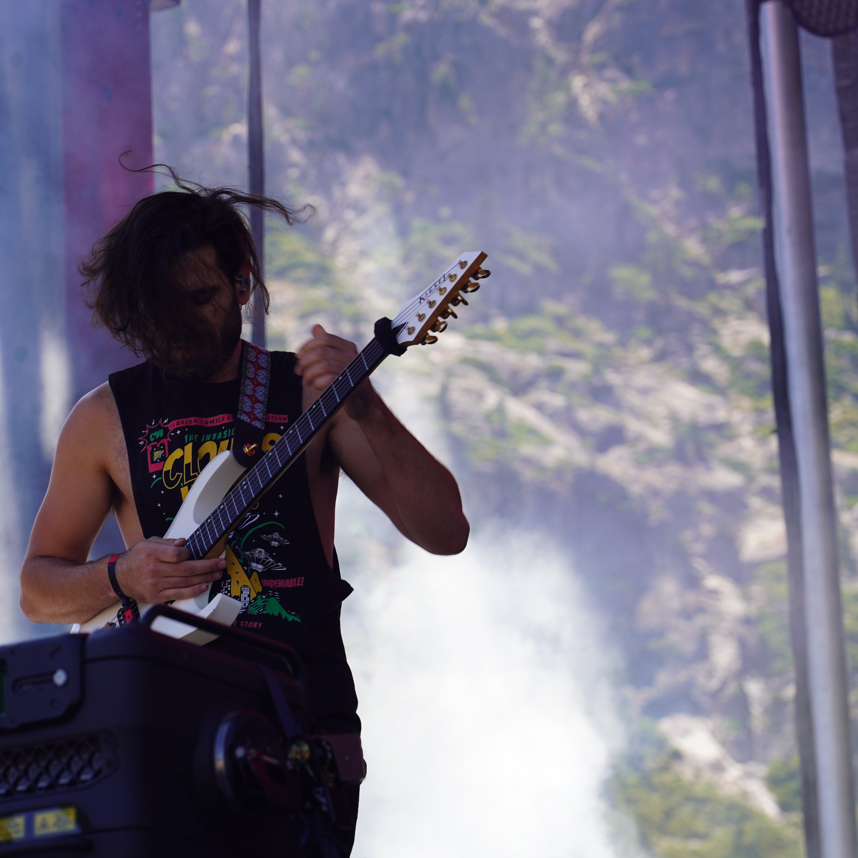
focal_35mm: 134
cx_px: 257
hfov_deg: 13.0
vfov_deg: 13.0
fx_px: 3758
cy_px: 429
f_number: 5.6
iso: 100
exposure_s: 1/160
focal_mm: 105
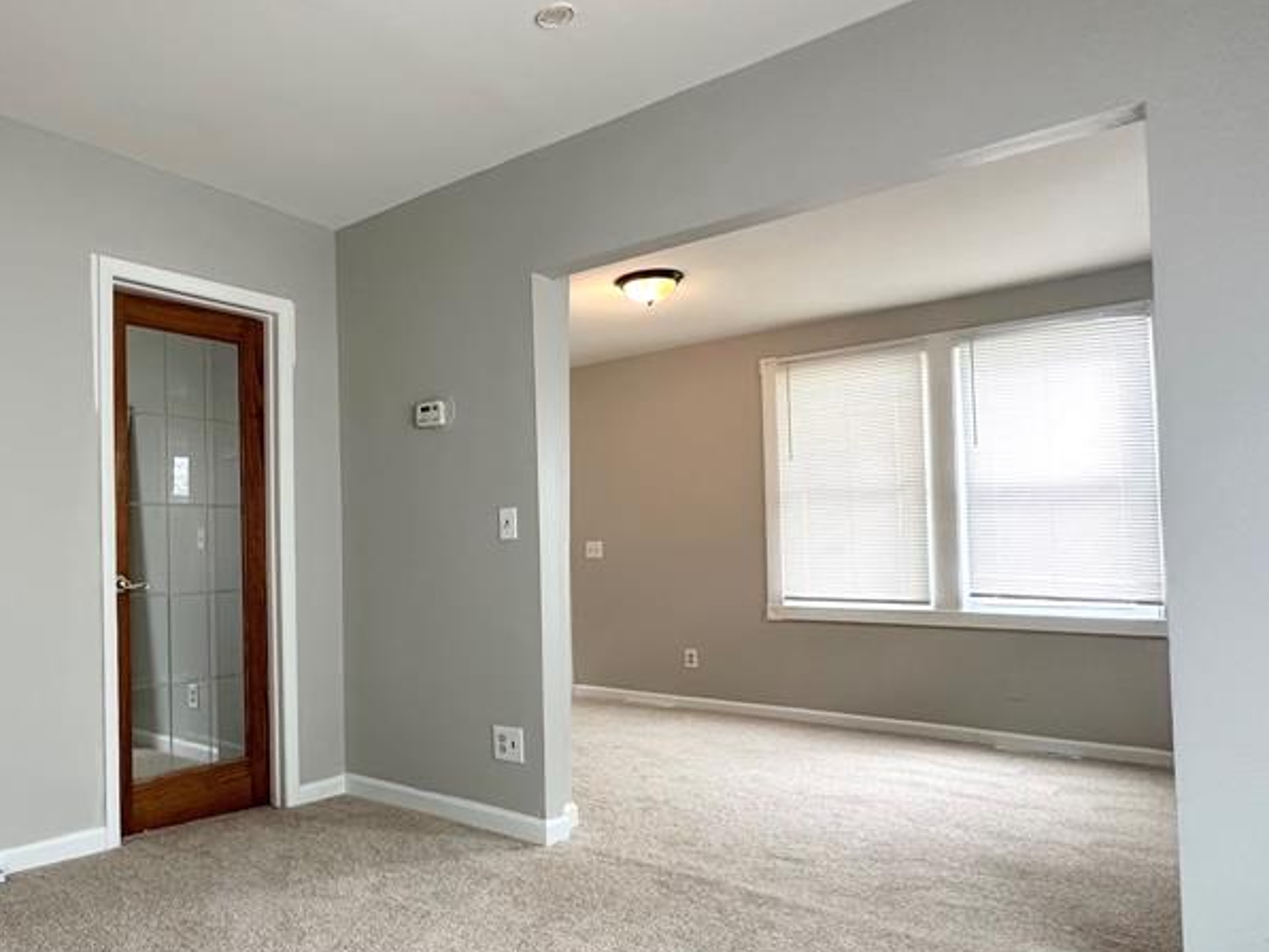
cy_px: 538
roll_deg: +0.2
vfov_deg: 56.7
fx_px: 880
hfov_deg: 66.6
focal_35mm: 24
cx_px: 300
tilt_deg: +1.7
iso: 250
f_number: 2.2
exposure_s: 1/60
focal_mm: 2.22
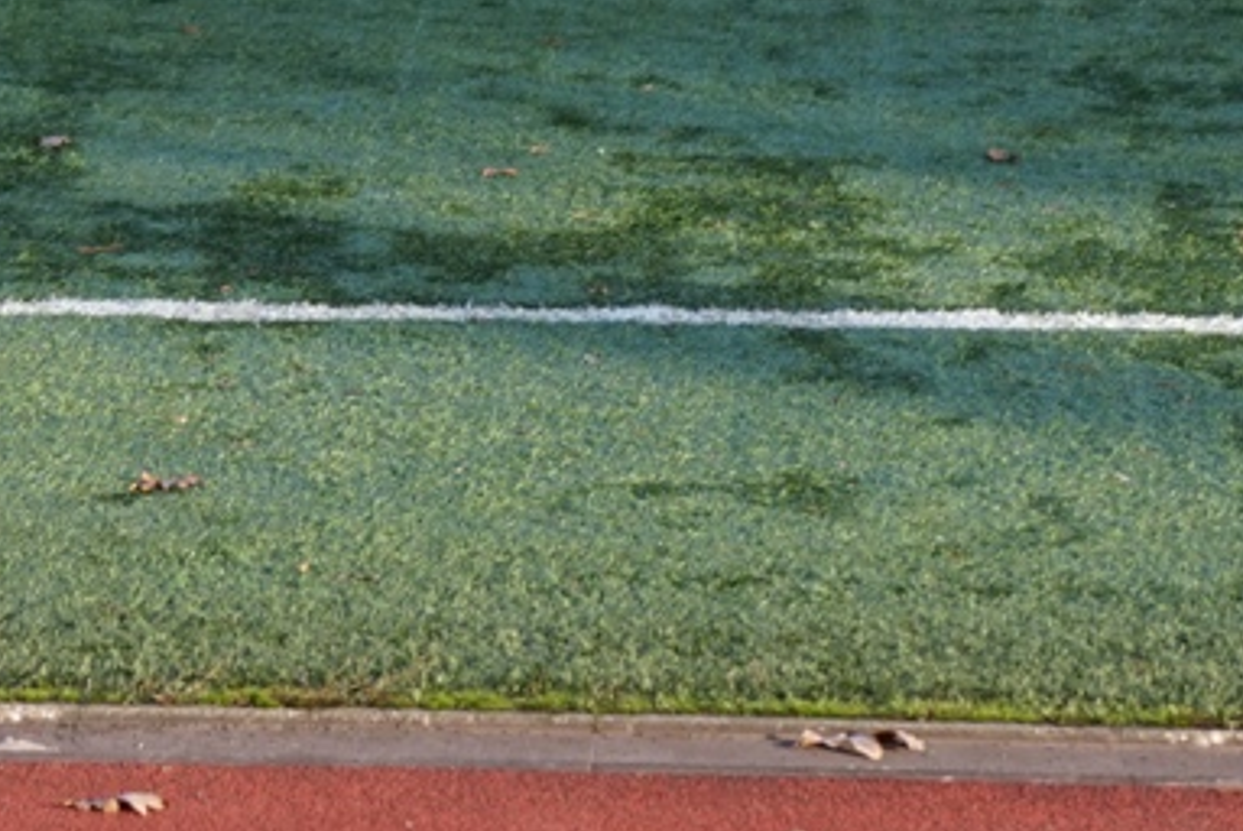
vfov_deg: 6.2
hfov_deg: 9.3
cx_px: 104
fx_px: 7567
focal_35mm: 219
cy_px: -157
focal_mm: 55
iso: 100
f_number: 6.3
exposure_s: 1/160
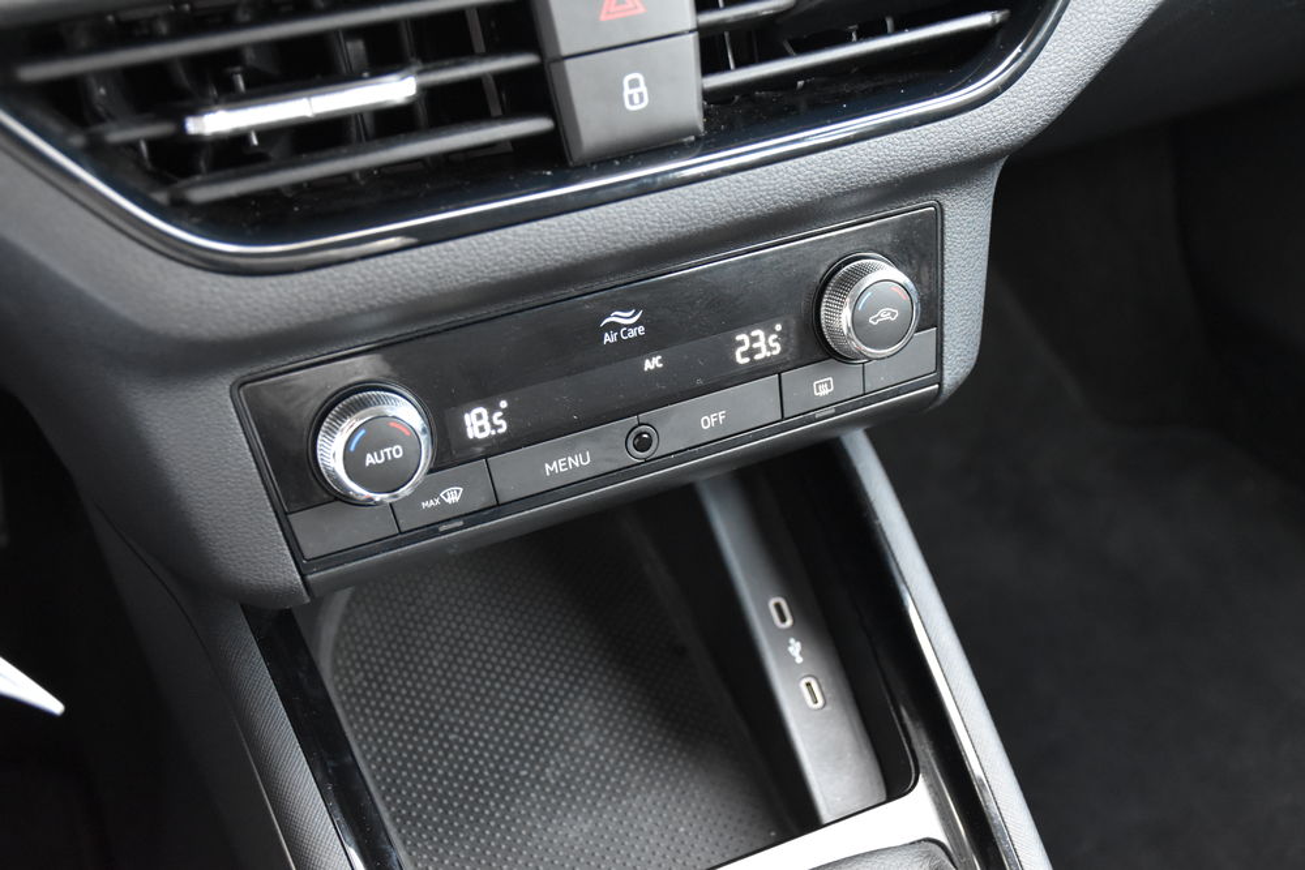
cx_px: 652
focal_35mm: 48
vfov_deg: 28.1
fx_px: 1740
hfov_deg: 41.1
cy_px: 435
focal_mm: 32
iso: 2500
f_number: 4
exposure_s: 1/60
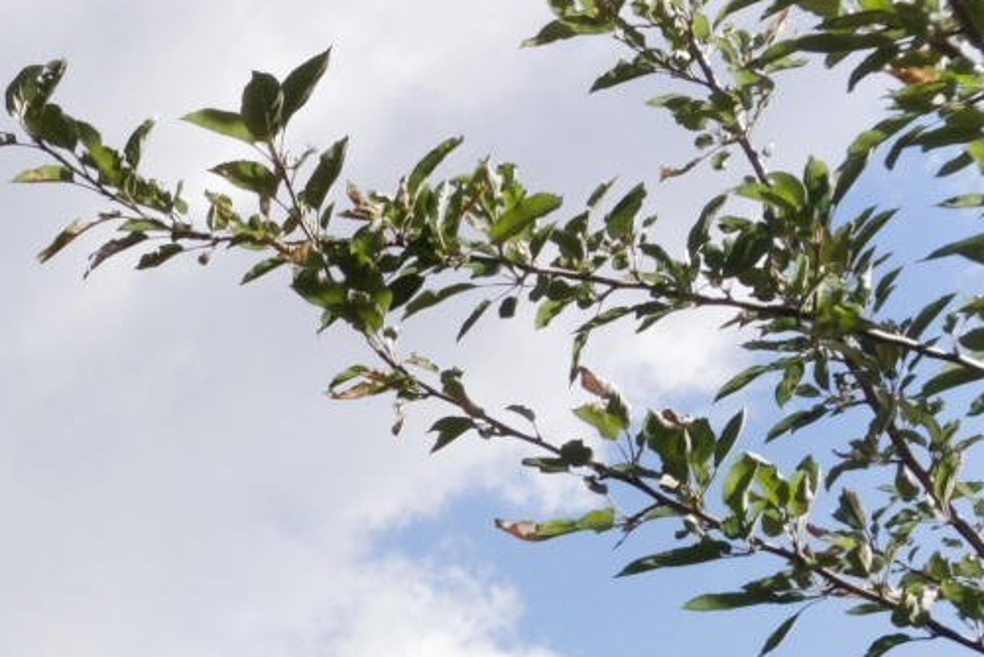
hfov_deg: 9.2
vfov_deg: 7.1
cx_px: -1917
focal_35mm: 180
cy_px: 1721
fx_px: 4923
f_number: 7.1
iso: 800
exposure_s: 1/1250
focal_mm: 30
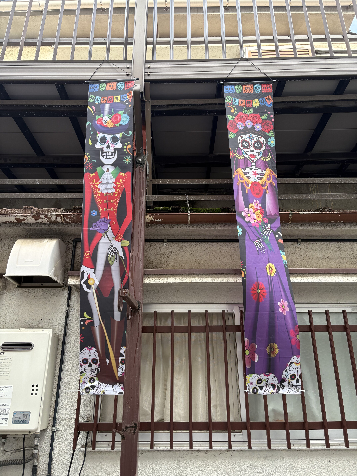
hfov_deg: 53.1
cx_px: 178
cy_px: 238
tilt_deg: +23.7
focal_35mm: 26
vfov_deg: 67.3
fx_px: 358
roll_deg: -0.1
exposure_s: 1/232
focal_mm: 5.96
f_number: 1.6
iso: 64
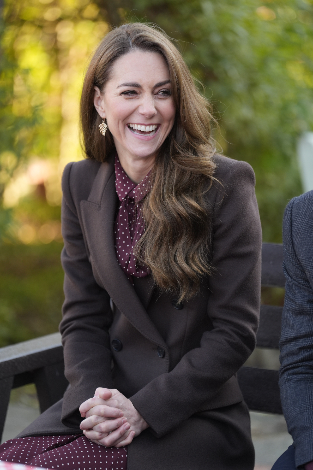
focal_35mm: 191
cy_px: 235
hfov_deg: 7.2
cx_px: 156
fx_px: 2491
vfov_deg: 10.8
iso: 800
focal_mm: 191
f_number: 2.8
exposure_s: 1/1000
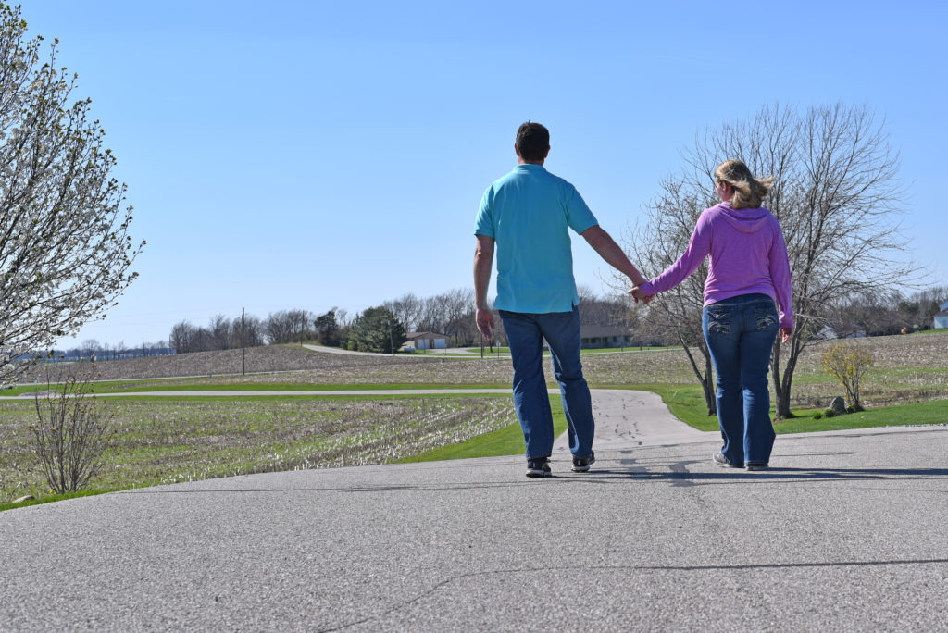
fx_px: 1317
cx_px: 474
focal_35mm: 50
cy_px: 316
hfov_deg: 39.6
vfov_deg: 27.0
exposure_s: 1/250
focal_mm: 50
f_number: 8
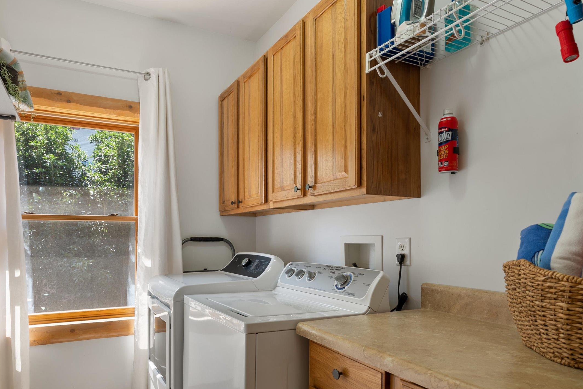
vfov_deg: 54.7
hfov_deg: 75.3
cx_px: 237
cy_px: 237
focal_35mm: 23
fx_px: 373
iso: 80
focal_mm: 16
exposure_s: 1/2
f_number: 8
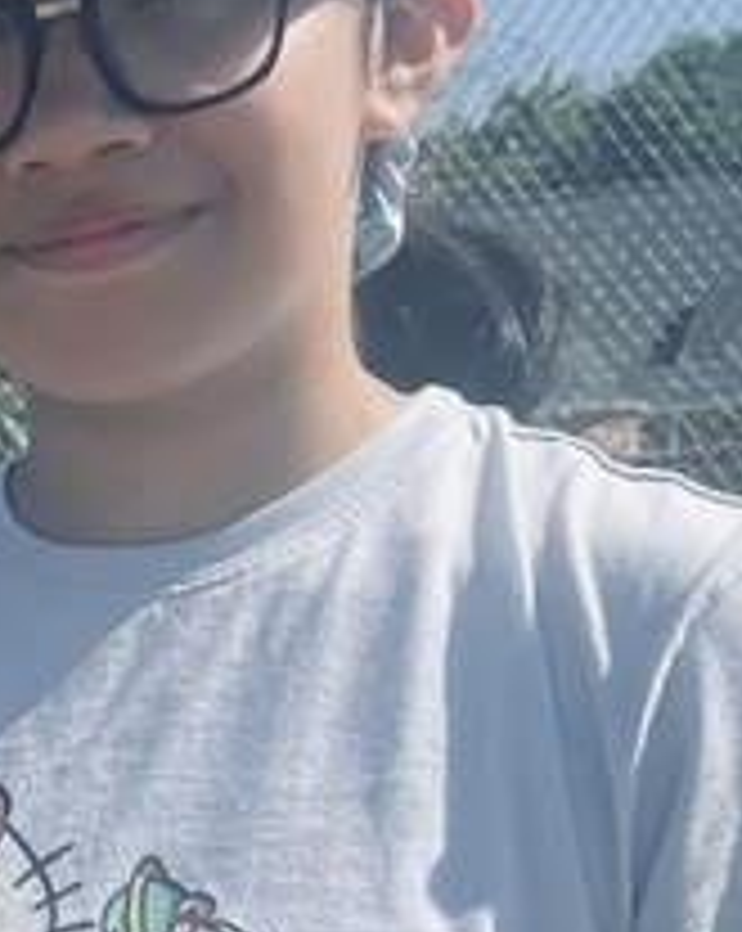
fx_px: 3329
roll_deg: +7.7
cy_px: 1531
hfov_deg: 11.8
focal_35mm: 121
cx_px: -540
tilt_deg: -12.4
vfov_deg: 14.5
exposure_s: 1/1912
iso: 32
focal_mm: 5.1
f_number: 1.6
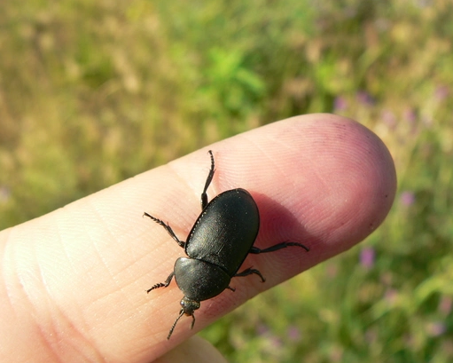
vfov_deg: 34.1
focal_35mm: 44
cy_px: 212
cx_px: 223
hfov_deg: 42.0
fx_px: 590
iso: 80
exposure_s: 1/320
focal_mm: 6
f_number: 4
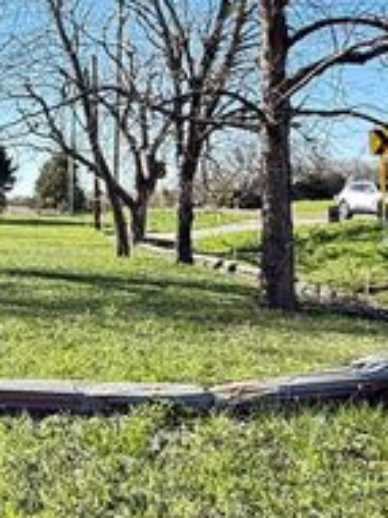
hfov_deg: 27.7
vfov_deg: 38.7
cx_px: -11
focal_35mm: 49
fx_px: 733
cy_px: 191
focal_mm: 2.22
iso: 64
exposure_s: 1/405
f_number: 2.2
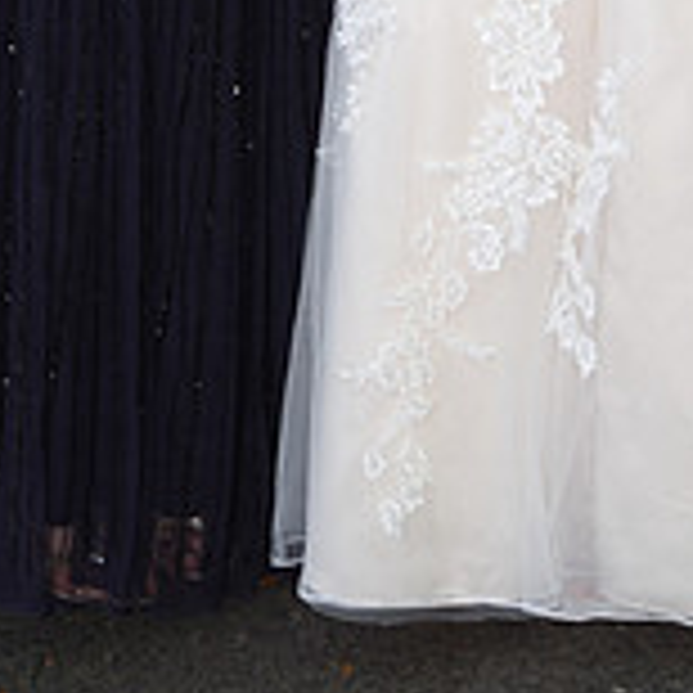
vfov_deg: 6.9
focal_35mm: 249
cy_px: -549
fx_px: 5640
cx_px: 439
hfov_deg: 7.0
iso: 400
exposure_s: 1/200
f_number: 4.5
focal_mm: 78
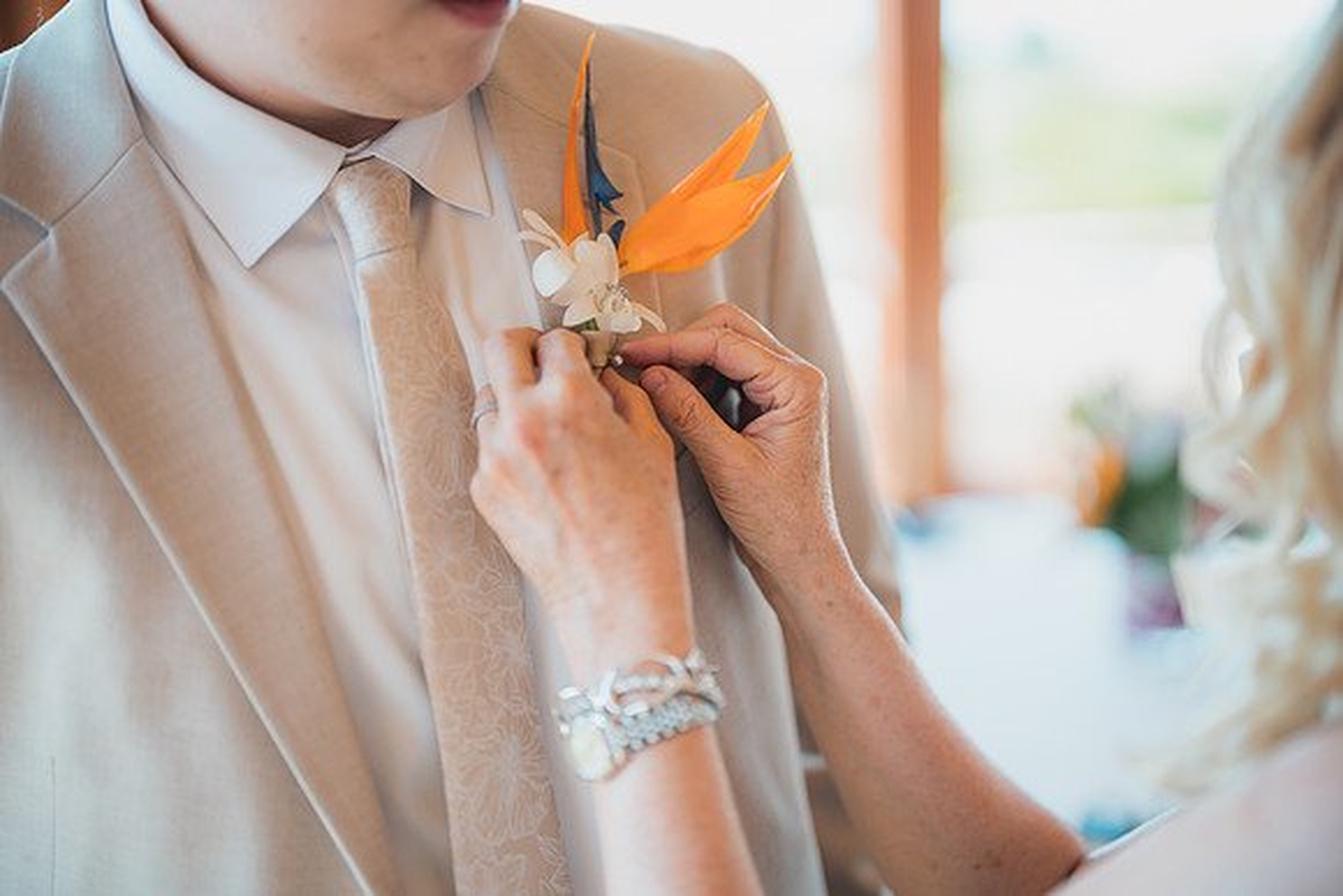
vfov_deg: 27.0
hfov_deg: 39.6
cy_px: 448
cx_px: 672
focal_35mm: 50
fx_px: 1866
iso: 400
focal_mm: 50
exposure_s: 1/2000
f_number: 1.3
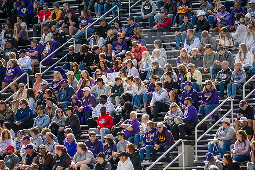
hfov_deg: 6.9
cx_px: 128
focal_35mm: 300
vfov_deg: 4.6
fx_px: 2125
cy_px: 85
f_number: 3.5
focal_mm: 300
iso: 250
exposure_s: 1/2000
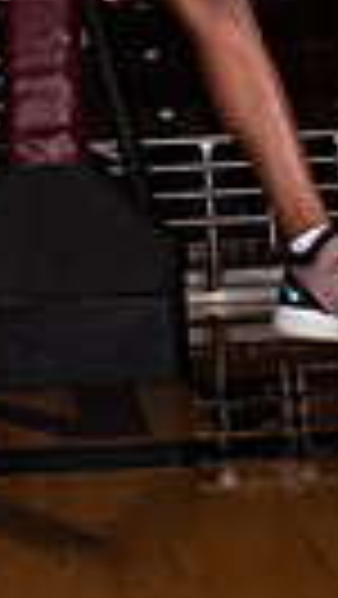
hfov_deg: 13.5
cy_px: -355
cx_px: 38
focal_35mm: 89
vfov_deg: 19.9
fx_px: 1415
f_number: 8
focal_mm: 25
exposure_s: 1/125
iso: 100
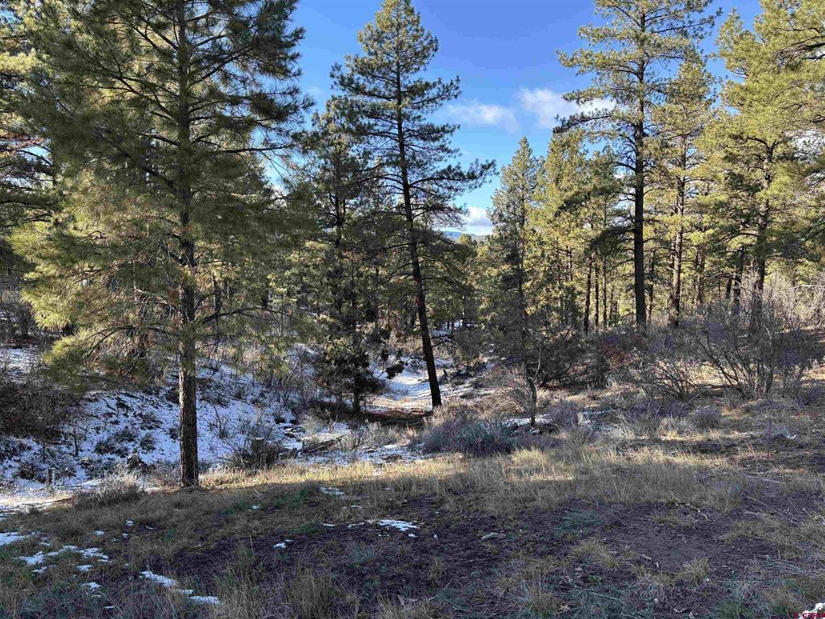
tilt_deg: -2.8
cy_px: 310
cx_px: 412
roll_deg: -0.9
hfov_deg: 67.3
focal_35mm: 26
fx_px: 620
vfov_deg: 53.1
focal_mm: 5.96
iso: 50
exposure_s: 1/370
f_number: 1.6
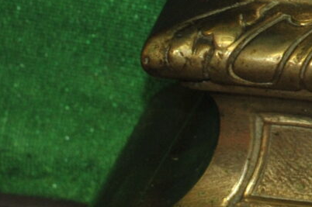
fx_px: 6622
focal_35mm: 765
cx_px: 793
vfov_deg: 1.8
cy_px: -20
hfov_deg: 2.7
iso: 1250
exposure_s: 1/60
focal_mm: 120
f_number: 10
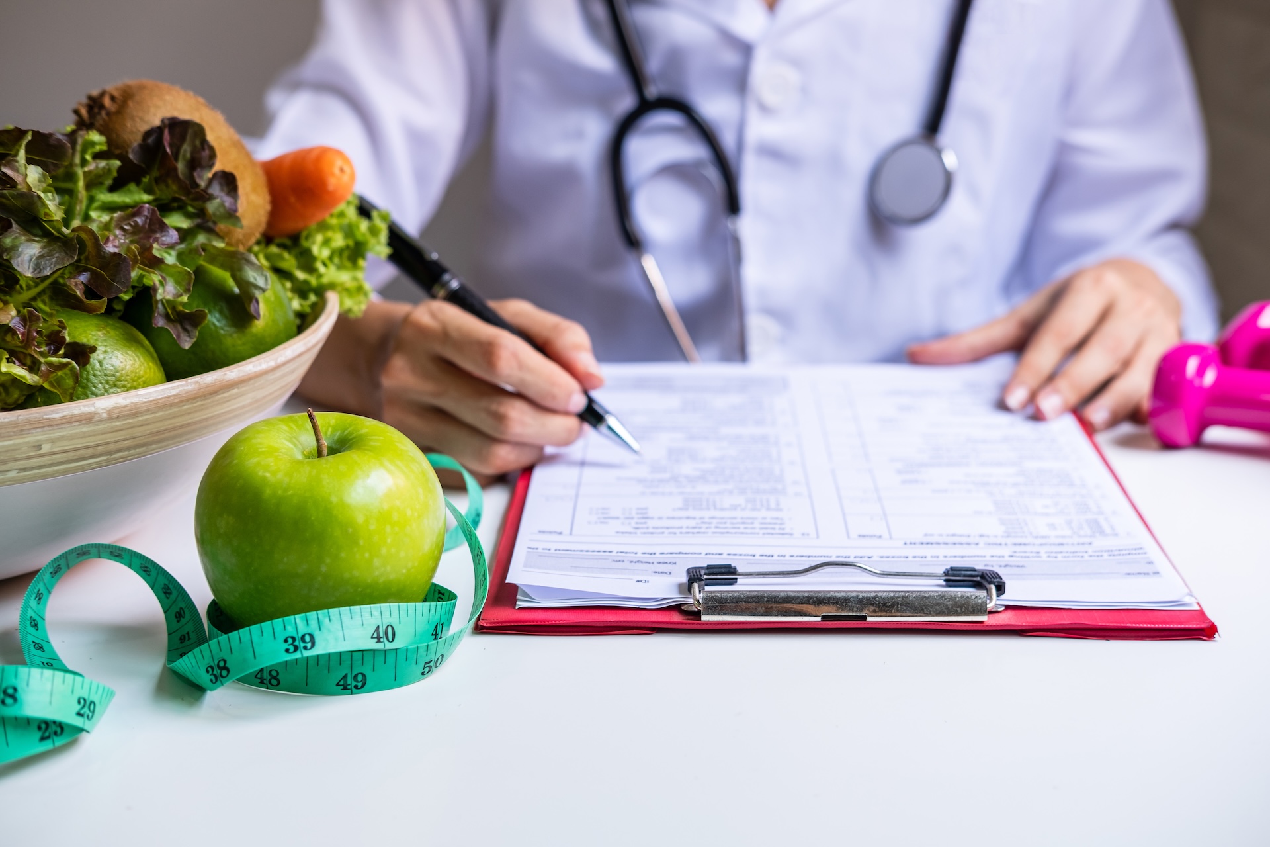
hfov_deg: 37.5
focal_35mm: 53
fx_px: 1870
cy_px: 424
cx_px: 635
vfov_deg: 25.5
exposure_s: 1/60
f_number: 4
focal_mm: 35
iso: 250
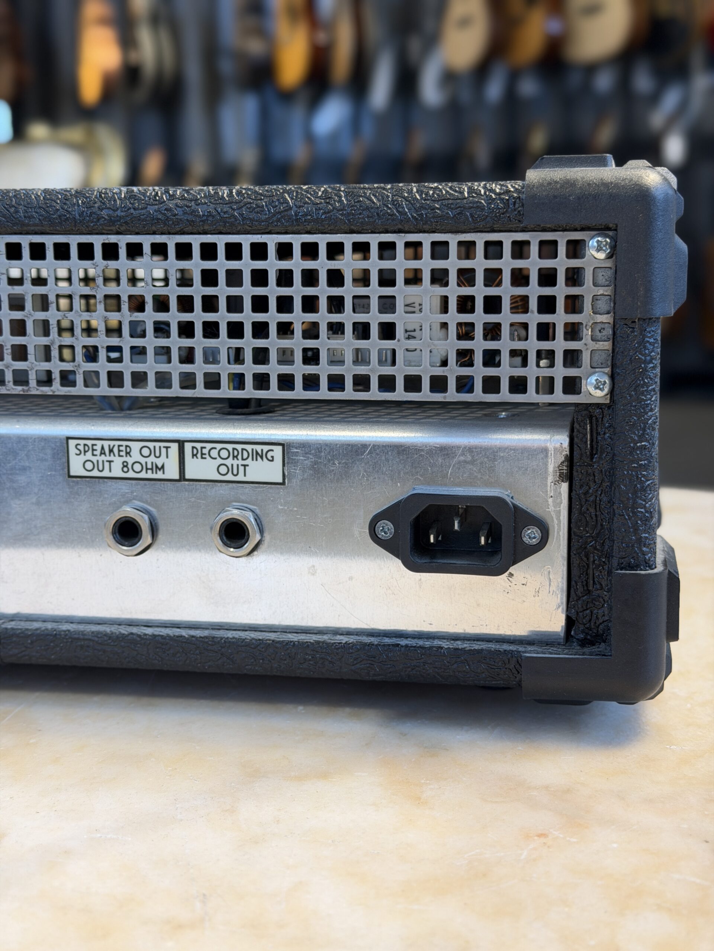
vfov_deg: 39.7
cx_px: 357
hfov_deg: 30.3
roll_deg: +0.3
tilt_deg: -8.8
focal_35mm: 48
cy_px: 476
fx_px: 1320
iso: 100
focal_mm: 6.76
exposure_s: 1/60
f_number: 1.78
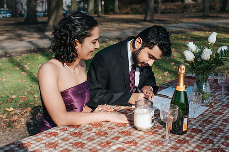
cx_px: 118
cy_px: 65
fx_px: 343
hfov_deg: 36.9
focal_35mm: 54
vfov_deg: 25.0
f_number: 3.5
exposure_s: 1/640
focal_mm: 35
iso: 140
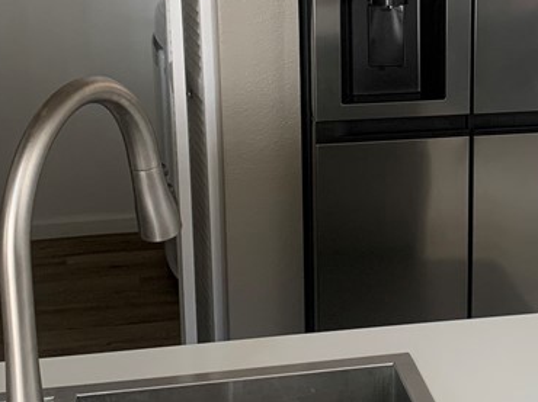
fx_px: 1118
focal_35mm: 72
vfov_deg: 20.3
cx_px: 409
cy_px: 116
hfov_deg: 26.7
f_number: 1.8
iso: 160
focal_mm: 4.25
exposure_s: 1/60
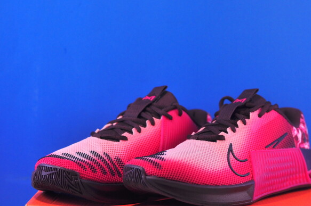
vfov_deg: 13.3
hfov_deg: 19.8
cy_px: 97
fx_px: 889
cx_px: 188
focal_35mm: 103
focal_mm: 50
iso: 250
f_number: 3.2
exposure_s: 1/250
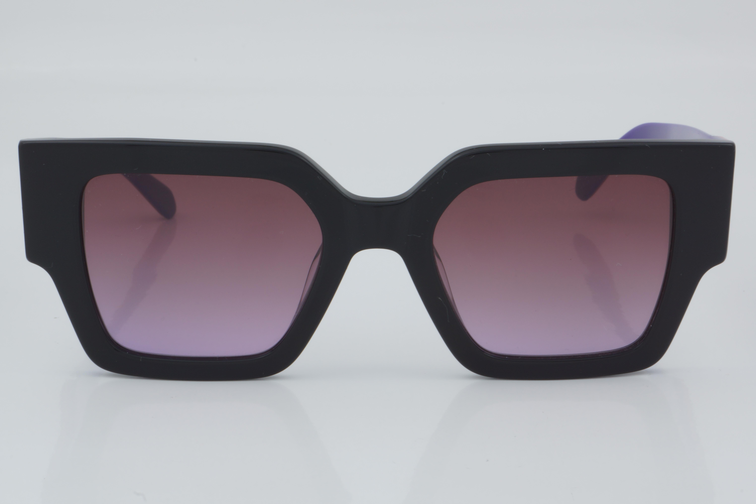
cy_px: 252
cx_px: 378
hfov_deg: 24.6
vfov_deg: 16.6
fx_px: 1732
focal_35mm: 82
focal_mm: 55
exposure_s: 1/4
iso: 100
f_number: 32
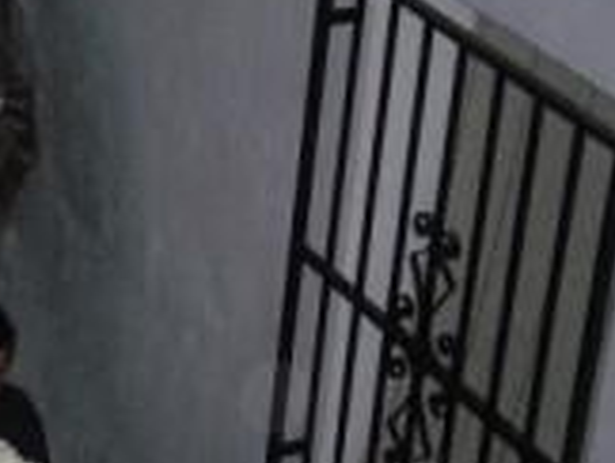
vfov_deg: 10.8
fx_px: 2455
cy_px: 281
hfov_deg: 13.8
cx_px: -159
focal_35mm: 138
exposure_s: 1/60
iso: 400
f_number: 3.3
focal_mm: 8.3
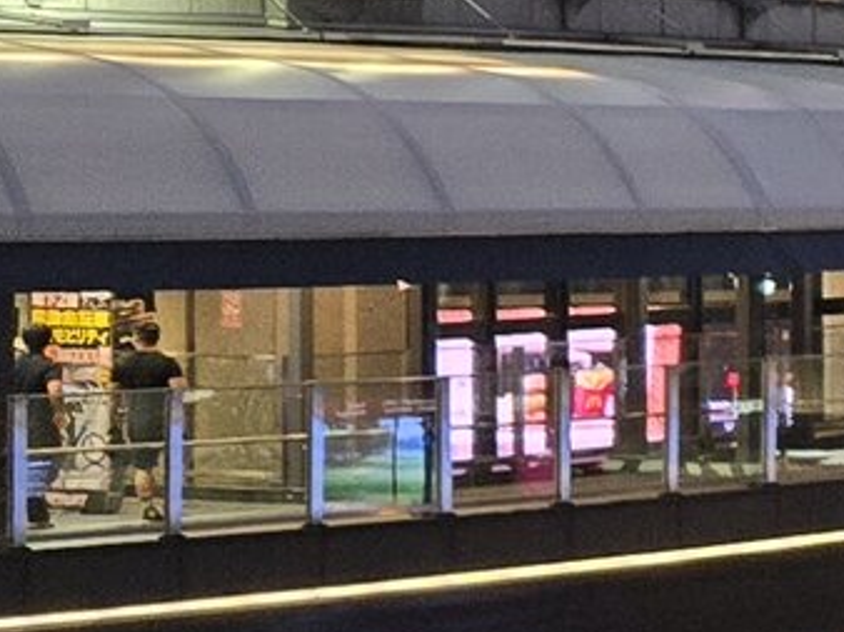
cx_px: 2510
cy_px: 145
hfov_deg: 9.1
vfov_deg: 8.4
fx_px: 4313
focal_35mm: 177
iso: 250
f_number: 1.8
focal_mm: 5.4
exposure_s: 1/120
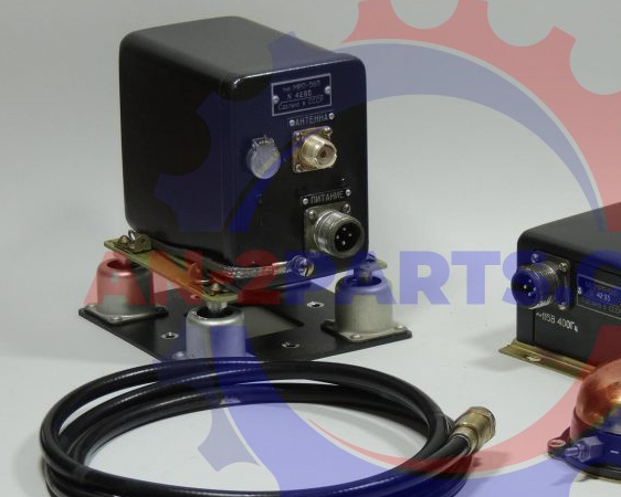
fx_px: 3309
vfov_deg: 8.6
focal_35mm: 180
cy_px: 278
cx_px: 422
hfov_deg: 10.7
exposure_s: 1/125
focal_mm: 24
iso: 320
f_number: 4.3
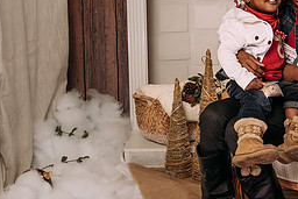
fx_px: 729
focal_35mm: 88
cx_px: 255
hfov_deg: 22.7
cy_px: 89
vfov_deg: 15.5
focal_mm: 35
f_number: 6.3
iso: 100
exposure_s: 1/100
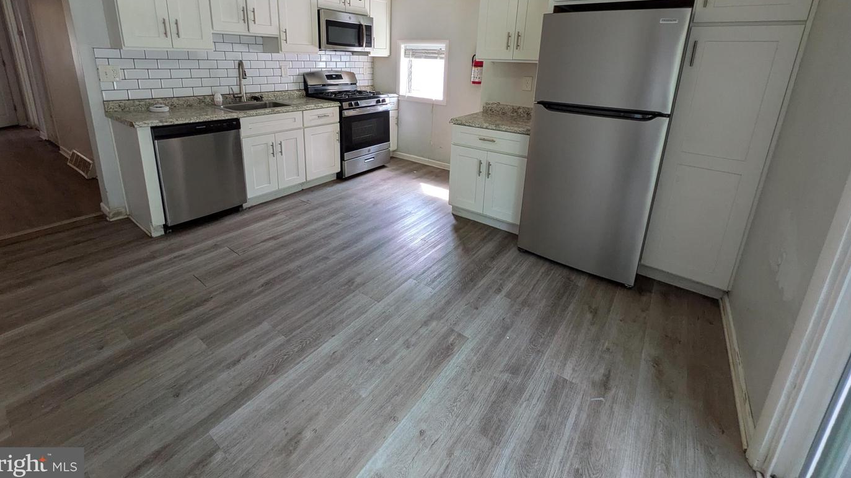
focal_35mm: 16
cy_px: 149
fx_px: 361
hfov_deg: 99.4
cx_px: 421
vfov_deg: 64.8
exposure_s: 1/120
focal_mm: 1.83
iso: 99
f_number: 2.2
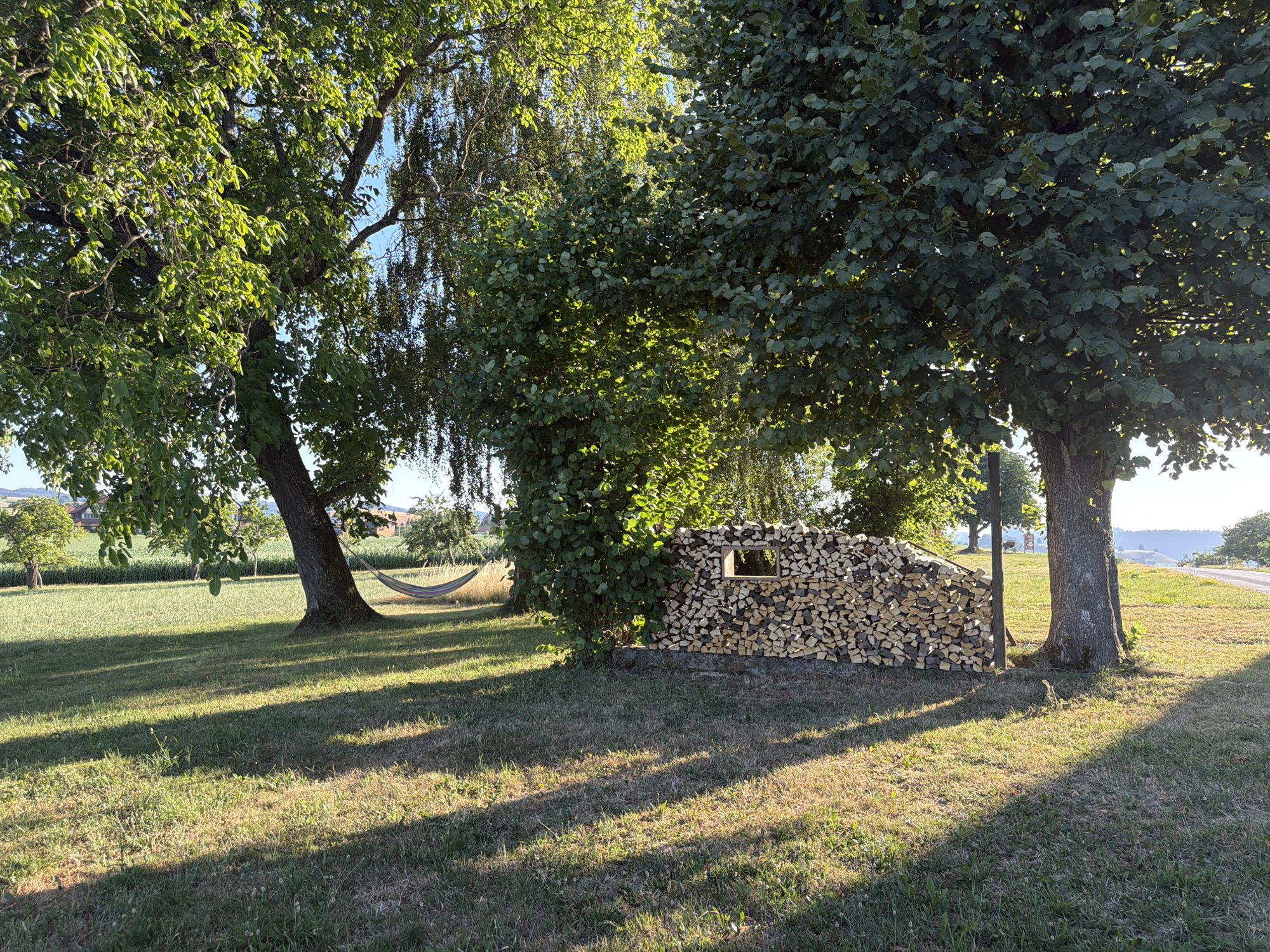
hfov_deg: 71.6
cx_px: 635
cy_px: 476
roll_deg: +0.9
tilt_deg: +3.6
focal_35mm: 24
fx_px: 881
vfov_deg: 56.8
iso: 100
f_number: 1.78
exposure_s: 1/840
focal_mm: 6.76
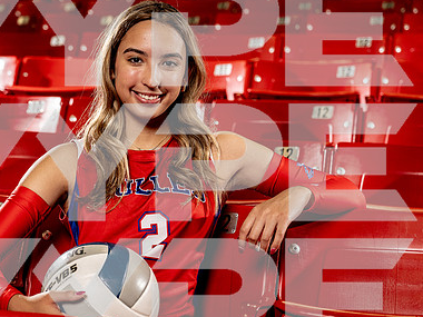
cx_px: 134
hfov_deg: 20.8
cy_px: 163
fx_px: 1149
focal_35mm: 94
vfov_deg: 15.7
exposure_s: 1/250
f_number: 4
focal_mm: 64
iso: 400
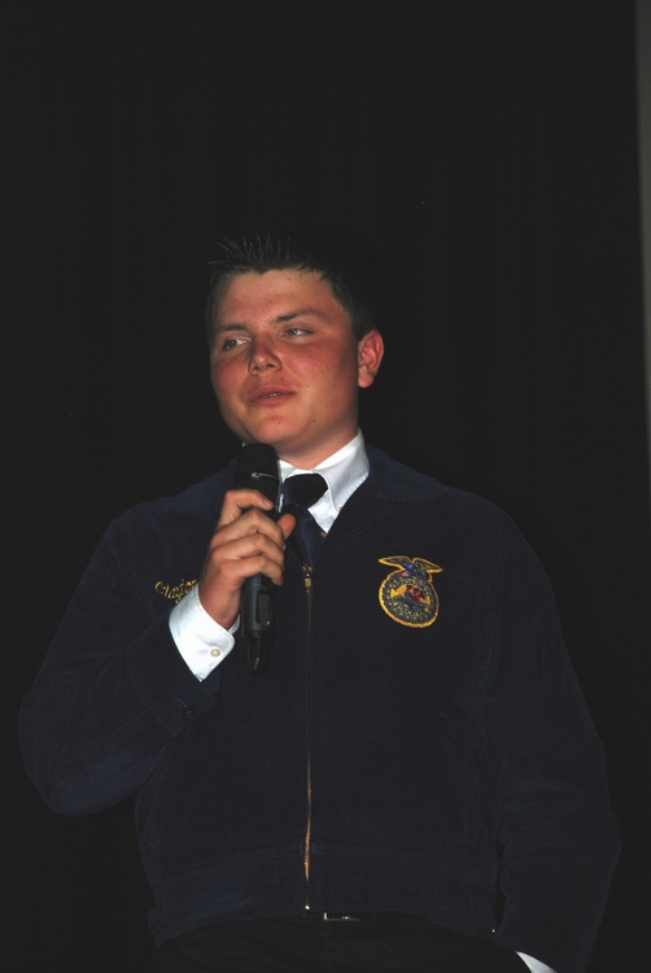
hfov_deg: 6.8
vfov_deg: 10.1
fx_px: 5477
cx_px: 326
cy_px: 486
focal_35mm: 202
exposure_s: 1/60
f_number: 5.6
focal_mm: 135
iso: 220
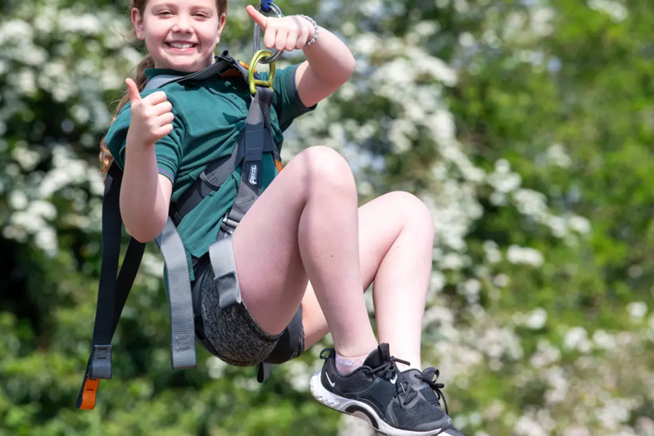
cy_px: 179
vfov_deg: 4.9
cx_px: 229
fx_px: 5105
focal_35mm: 281
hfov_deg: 7.3
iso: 400
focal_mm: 200
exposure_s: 1/1250
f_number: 6.3
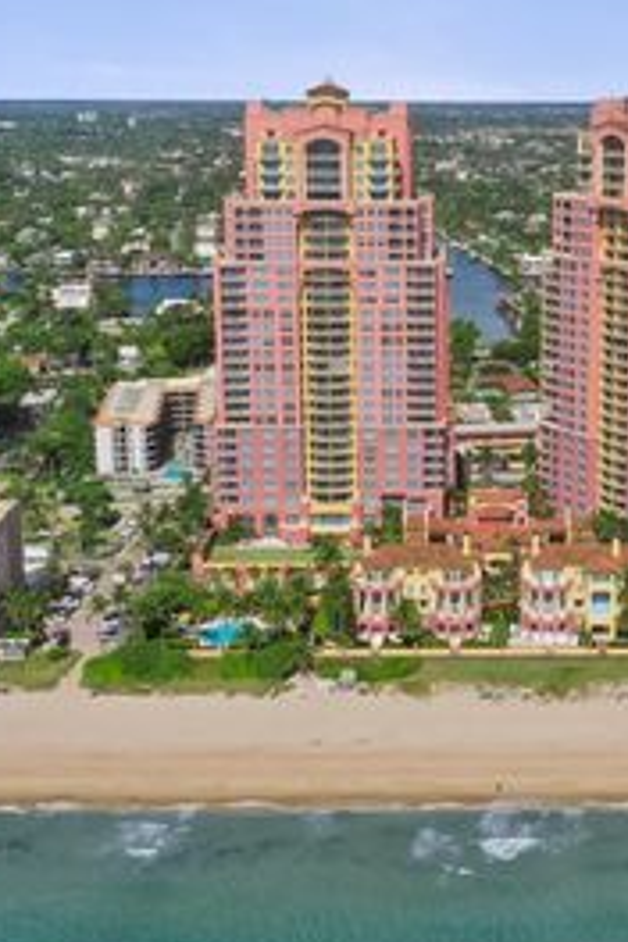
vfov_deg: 37.4
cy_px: 391
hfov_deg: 25.1
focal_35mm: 53
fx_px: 1387
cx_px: 500
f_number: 6.3
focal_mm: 10.26
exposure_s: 1/800
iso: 100
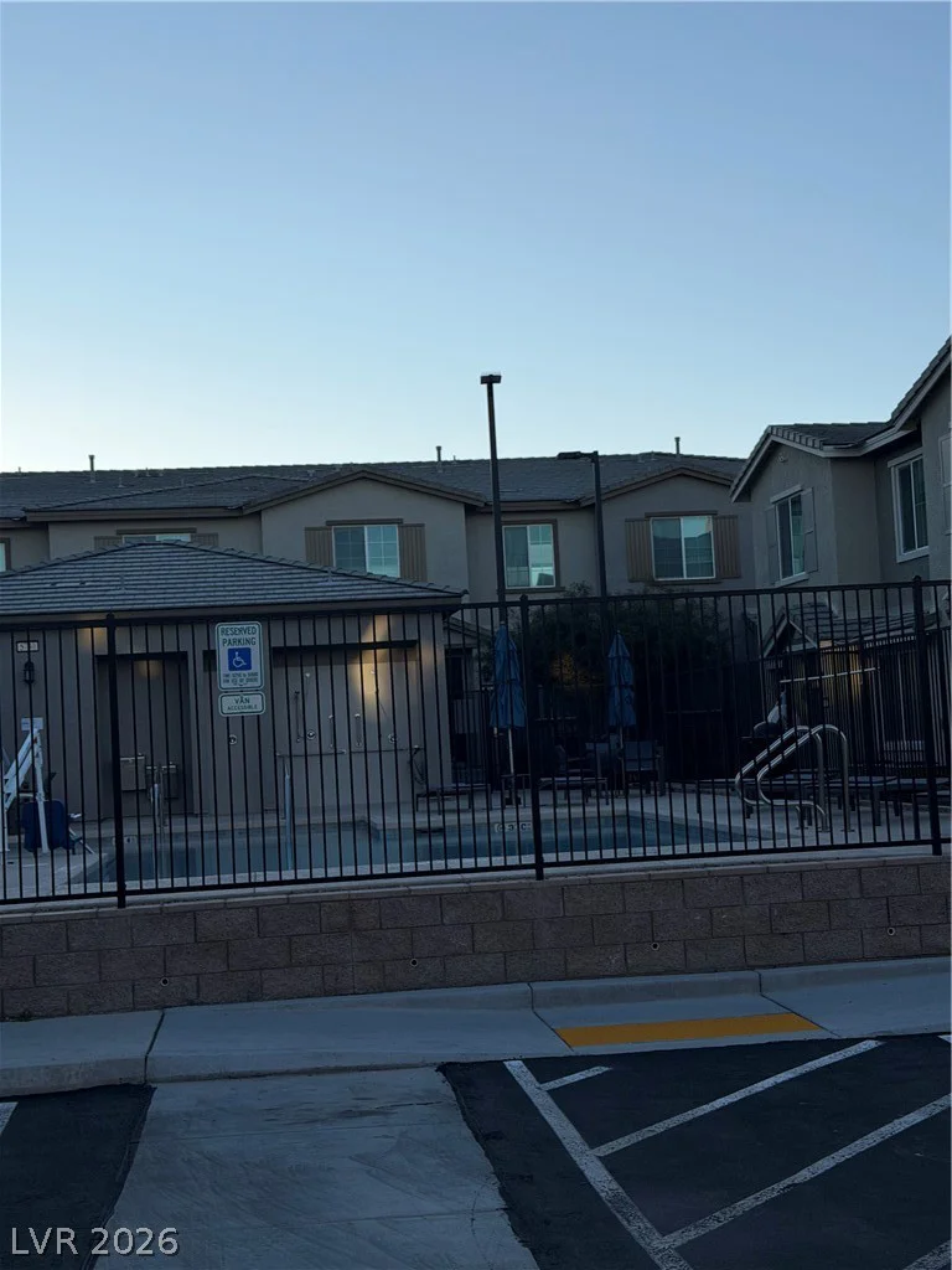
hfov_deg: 30.3
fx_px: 1760
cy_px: 635
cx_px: 476
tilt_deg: +4.5
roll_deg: +3.1
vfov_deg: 39.7
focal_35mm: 48
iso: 64
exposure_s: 1/2577
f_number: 1.78
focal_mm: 6.76
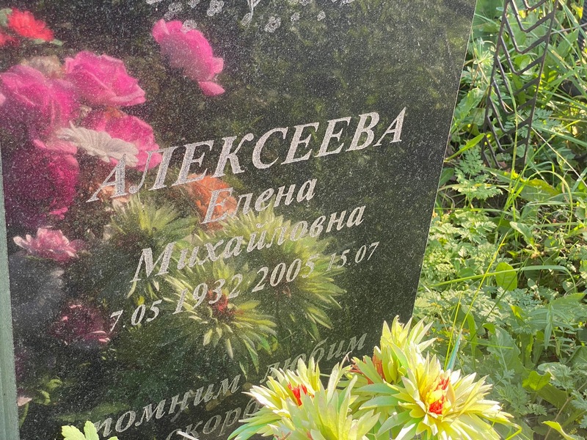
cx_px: 294
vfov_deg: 28.0
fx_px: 882
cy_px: 220
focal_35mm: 52
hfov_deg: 36.8
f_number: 2
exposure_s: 1/189
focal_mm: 6
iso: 20
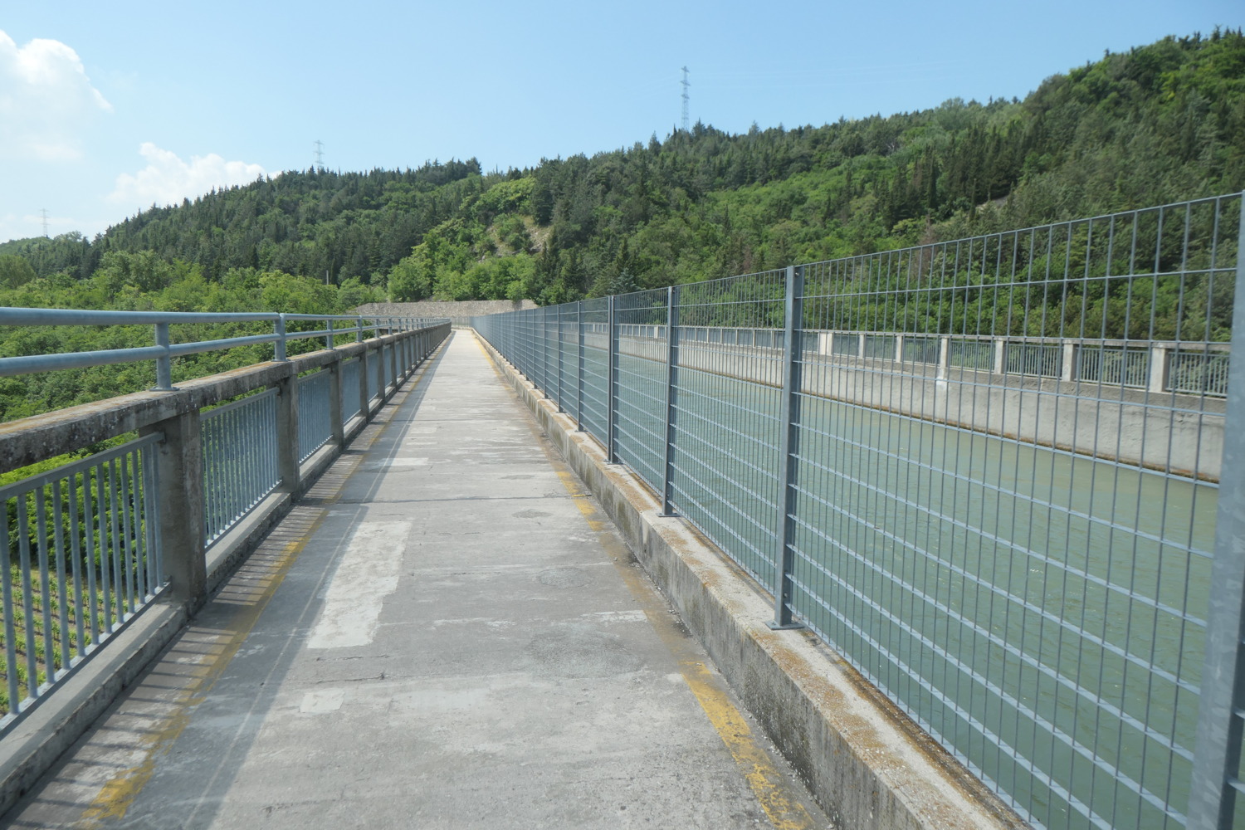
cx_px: 622
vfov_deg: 53.1
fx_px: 830
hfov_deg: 73.7
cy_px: 415
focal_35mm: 24
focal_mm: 8.8
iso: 200
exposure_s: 1/800
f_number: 5
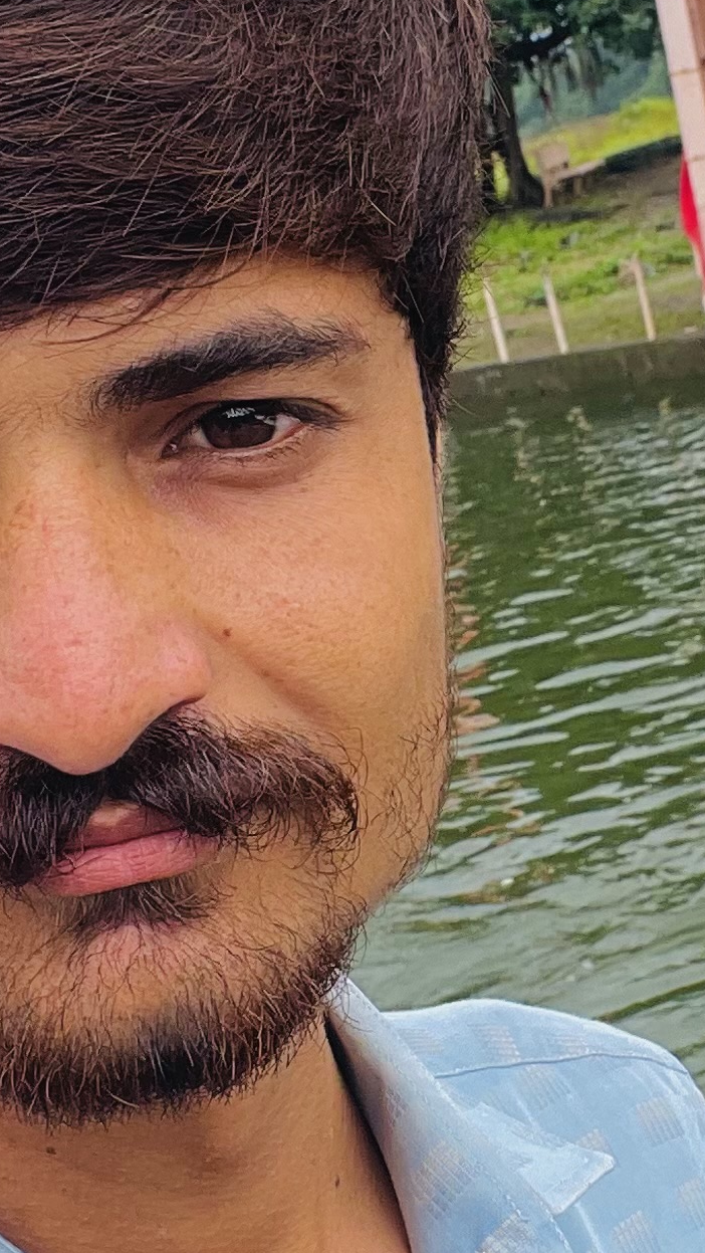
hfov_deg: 14.7
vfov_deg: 26.2
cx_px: 676
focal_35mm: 81
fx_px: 2690
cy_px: 515
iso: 32
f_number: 2.2
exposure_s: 1/122
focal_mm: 2.71
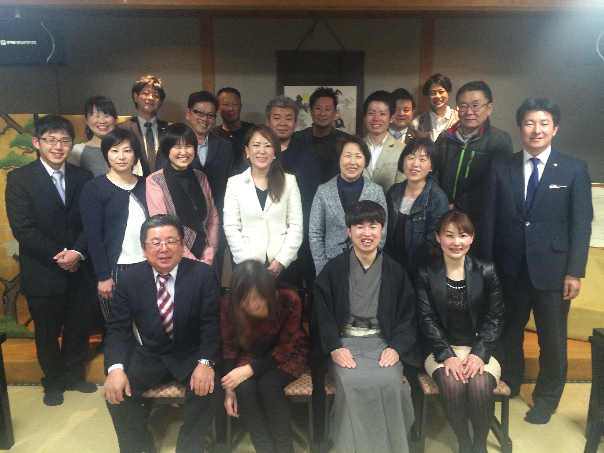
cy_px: 226
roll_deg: +0.4
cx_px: 302
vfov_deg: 48.2
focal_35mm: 29
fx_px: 506
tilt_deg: -11.1
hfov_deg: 61.7
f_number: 2.2
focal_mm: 4.15
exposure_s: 1/30
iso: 320
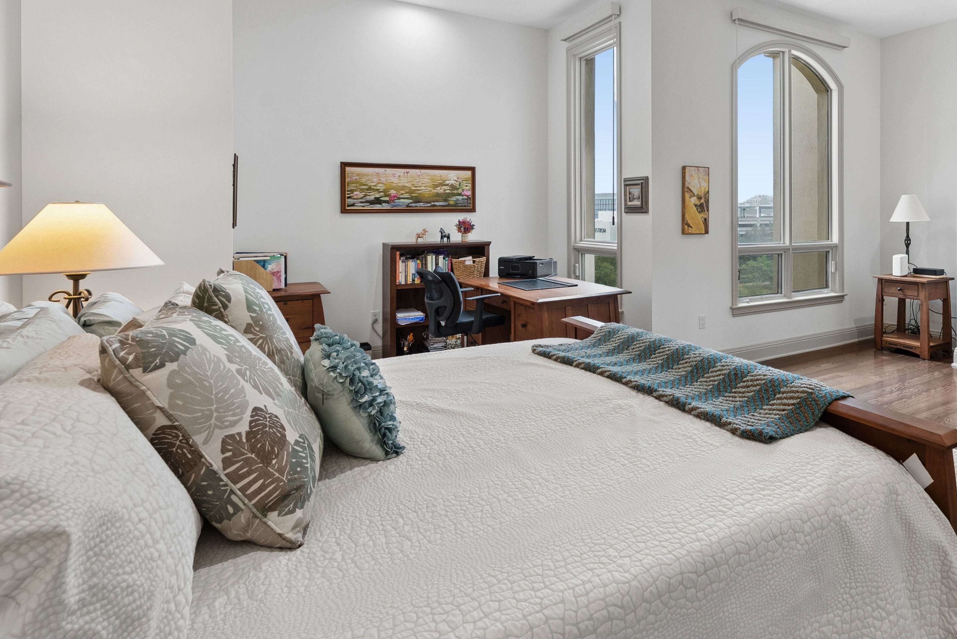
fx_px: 585
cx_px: 655
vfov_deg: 56.3
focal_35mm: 22
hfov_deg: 75.5
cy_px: 222
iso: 640
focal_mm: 15
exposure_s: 1/40
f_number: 9
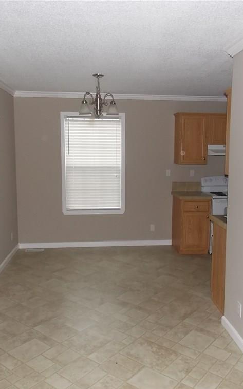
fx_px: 350
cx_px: 136
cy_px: 197
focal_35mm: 33
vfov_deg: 58.1
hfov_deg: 38.3
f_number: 3.1
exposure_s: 1/30
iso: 200
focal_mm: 4
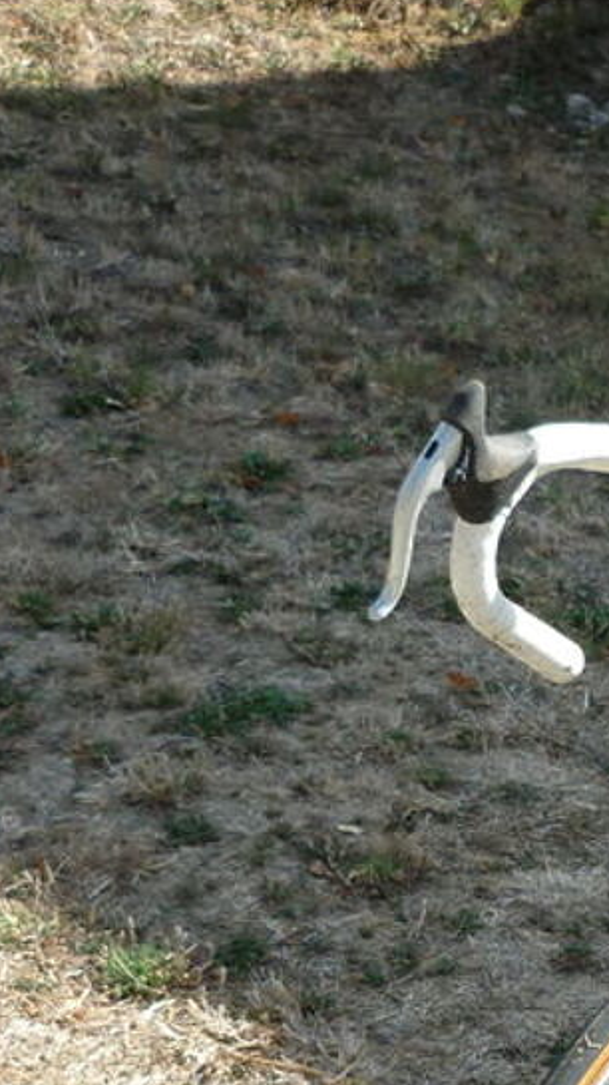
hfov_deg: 13.1
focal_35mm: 88
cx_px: 880
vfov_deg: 23.6
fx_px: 2530
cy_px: 949
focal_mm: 5.5
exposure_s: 1/500
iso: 80
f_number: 2.8
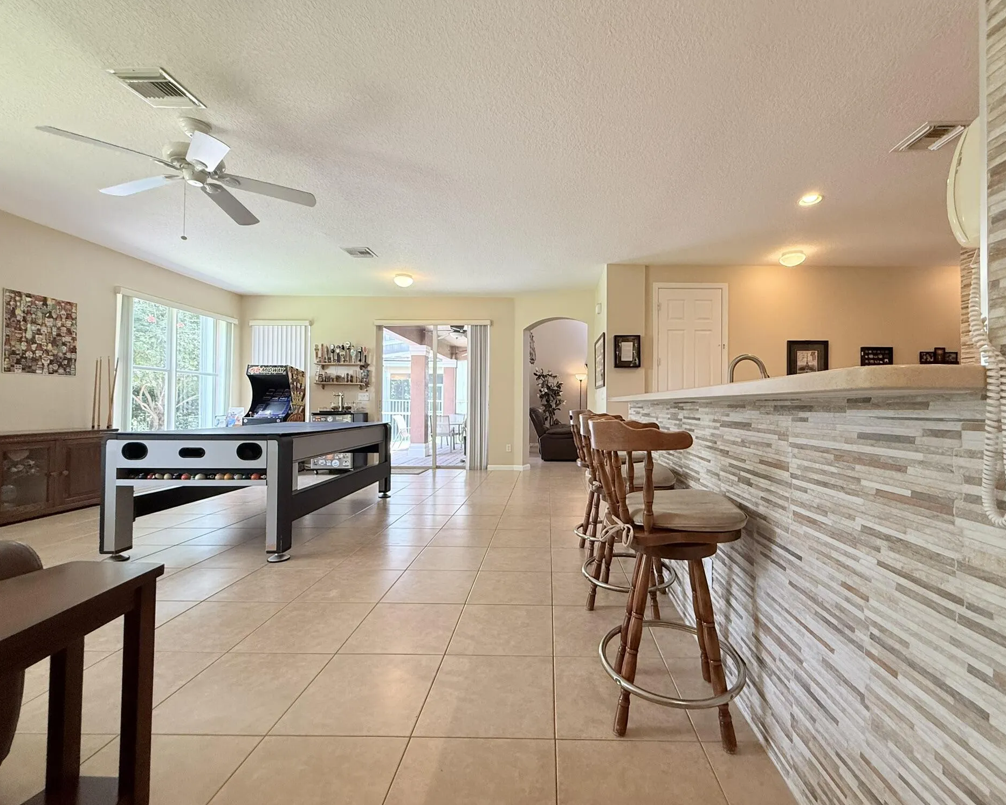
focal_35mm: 15
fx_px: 447
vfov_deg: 84.0
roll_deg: -0.7
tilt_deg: +1.9
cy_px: 399
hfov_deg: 96.5
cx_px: 550
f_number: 2.2
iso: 250
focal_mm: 2.22
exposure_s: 1/120
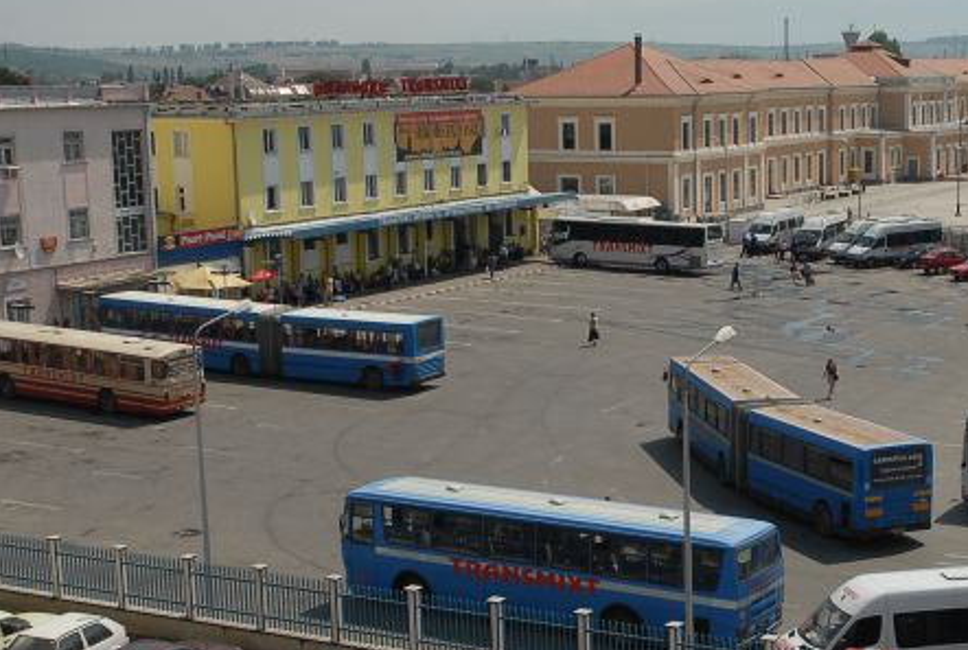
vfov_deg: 20.1
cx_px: 664
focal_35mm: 68
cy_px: 419
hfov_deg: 29.4
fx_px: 1830
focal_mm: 25
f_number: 9
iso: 125
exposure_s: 1/320
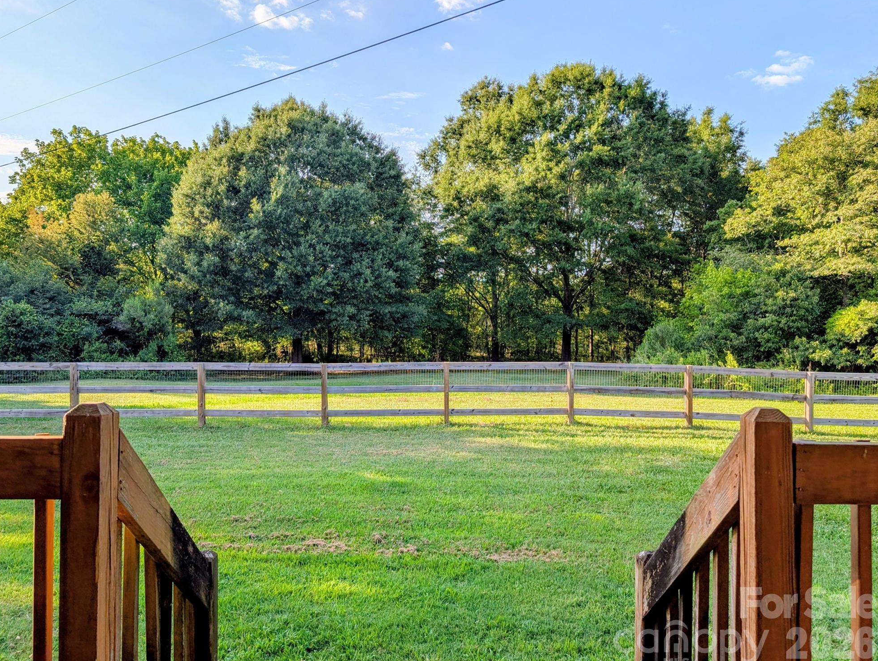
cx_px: 425
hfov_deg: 69.3
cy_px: 331
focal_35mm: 25
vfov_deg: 55.0
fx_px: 635
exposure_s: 1/1302
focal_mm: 6.9
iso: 23
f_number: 1.68
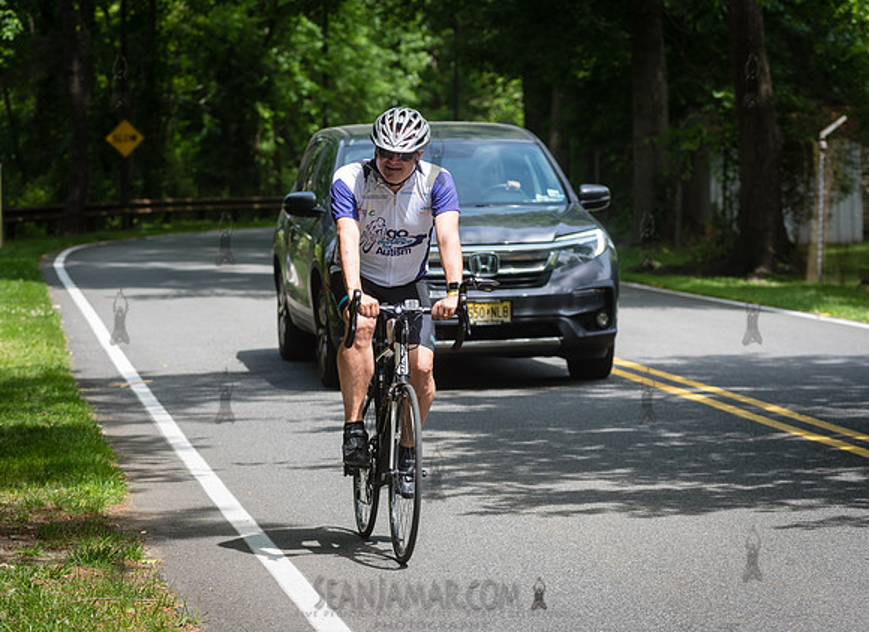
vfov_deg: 10.4
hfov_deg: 14.2
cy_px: 333
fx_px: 3489
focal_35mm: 140
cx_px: 415
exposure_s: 1/640
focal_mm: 120
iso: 250
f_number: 4.5
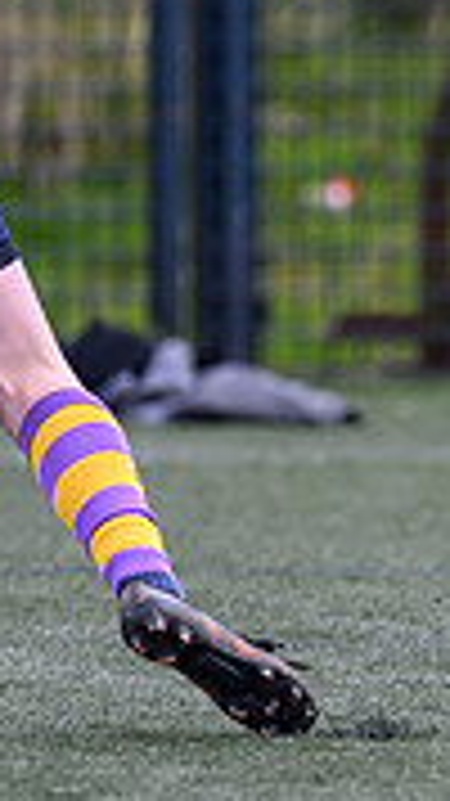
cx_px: 1115
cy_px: 158
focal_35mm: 1884
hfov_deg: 0.6
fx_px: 40003
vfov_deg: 1.1
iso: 500
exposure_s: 1/2000
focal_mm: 400
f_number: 3.5
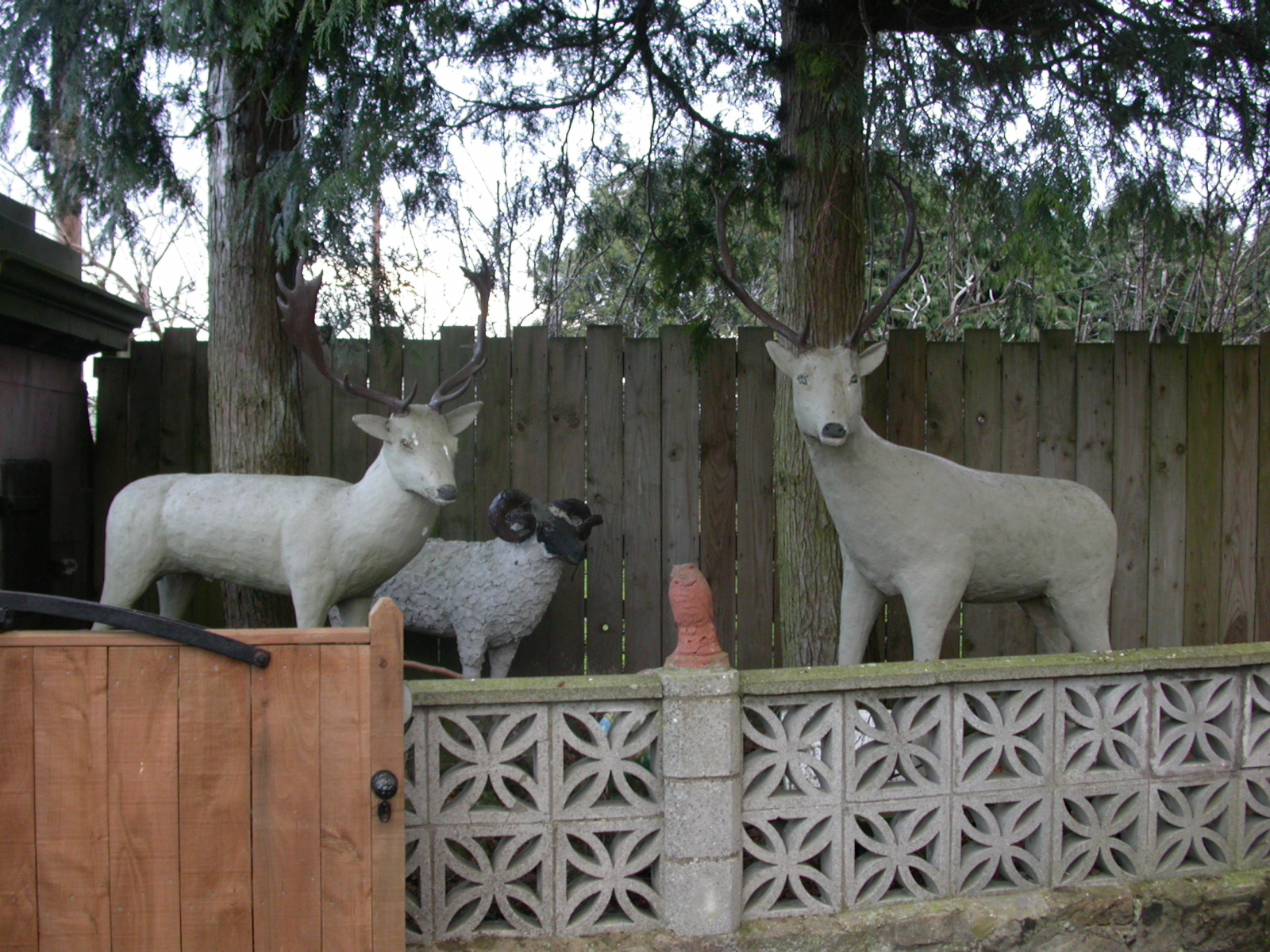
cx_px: 635
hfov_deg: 49.0
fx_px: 1394
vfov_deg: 37.7
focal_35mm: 38
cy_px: 476
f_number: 2.6
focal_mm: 7.85
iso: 100
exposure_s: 1/40
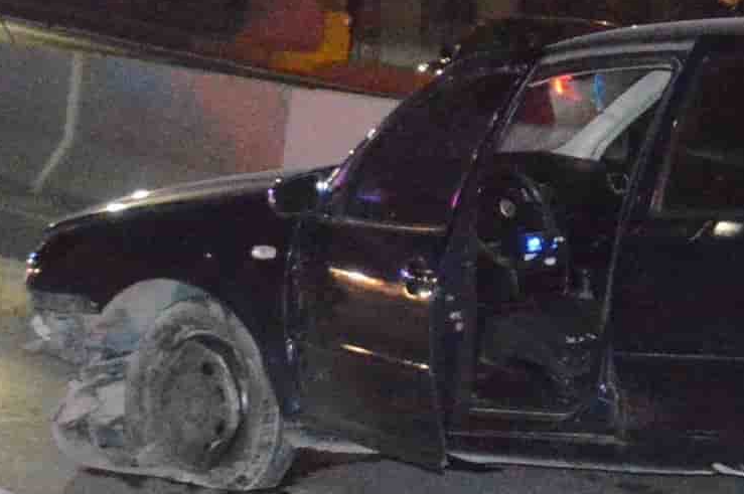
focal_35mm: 171
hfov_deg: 11.9
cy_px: -13
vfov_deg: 8.0
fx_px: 3530
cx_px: 671
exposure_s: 1/100
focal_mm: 28
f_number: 4
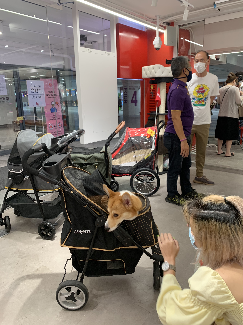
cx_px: 122
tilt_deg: -14.2
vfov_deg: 67.3
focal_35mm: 26
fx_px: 243
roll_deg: +1.1
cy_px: 162
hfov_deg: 53.1
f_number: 1.8
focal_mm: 4.25
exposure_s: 1/50
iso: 100
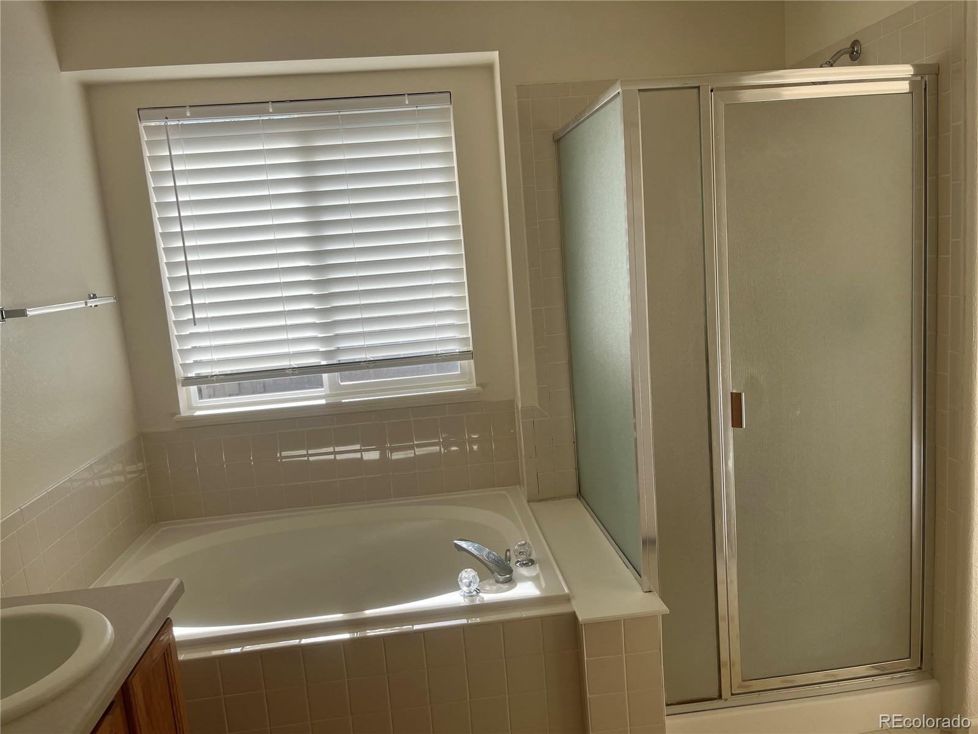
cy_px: 367
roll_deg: +3.9
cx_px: 489
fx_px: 735
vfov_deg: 53.1
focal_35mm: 26
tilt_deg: -5.8
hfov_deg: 67.3
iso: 50
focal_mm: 5.1
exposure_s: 1/821
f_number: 1.6
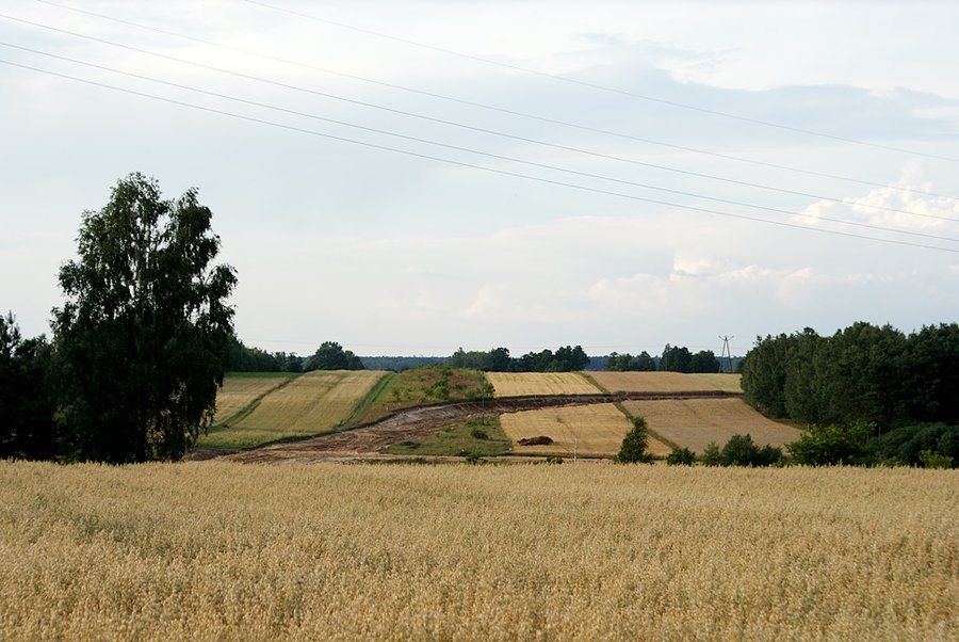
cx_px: 480
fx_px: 2800
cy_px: 321
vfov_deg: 13.1
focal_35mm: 105
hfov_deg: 19.4
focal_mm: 70
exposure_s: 1/125
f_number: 8
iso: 100
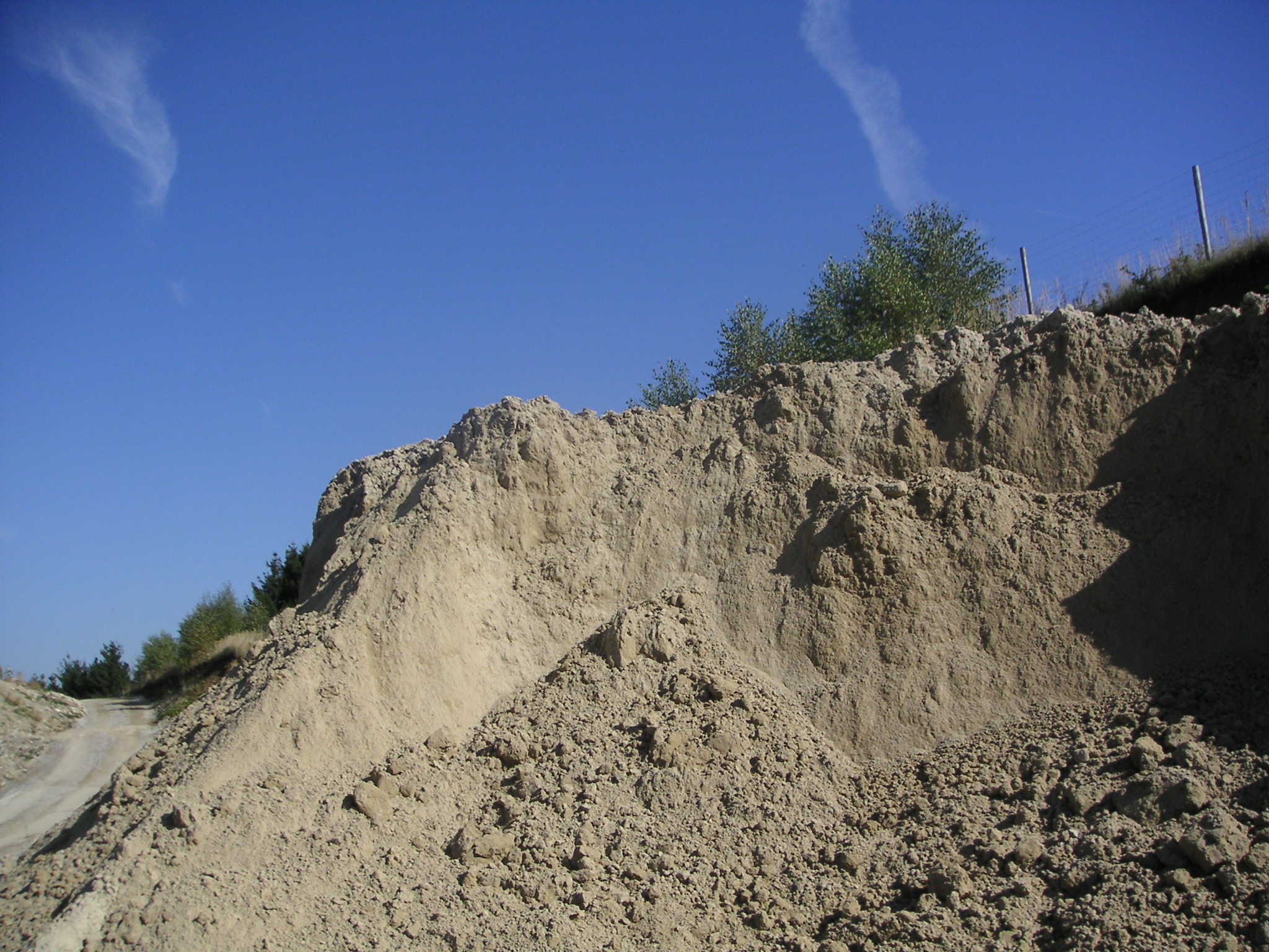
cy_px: 476
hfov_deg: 49.0
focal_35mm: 38
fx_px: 1393
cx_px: 634
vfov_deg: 37.7
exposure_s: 1/250
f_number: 6.7
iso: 50
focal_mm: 6
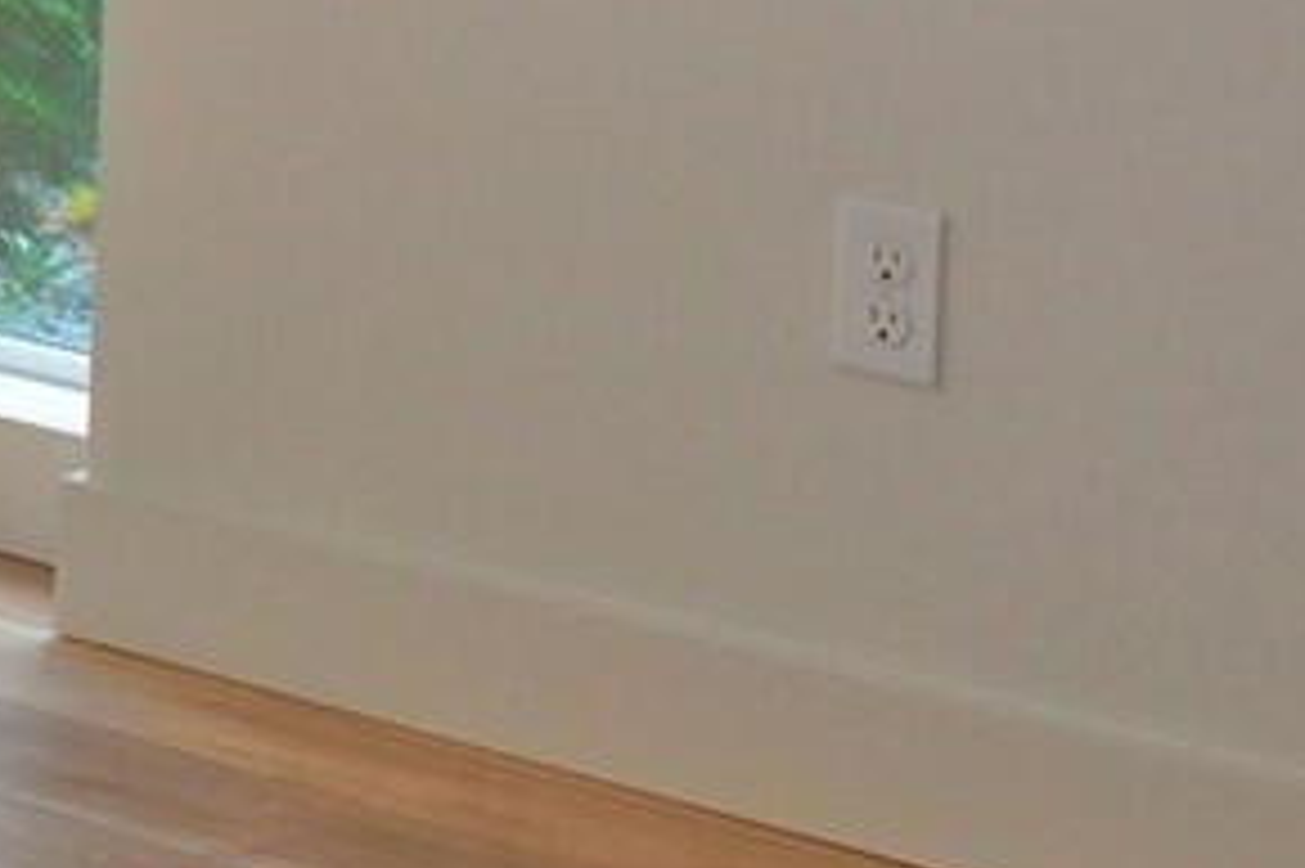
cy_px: -956
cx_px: -2122
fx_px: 5724
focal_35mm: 158
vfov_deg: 8.2
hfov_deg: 10.6
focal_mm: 18
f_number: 4
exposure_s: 1/140
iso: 250
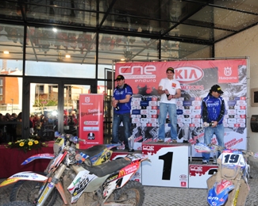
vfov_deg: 42.2
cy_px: 112
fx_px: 267
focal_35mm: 35
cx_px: 168
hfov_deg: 50.8
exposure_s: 1/125
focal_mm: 18
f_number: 6.3
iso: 200
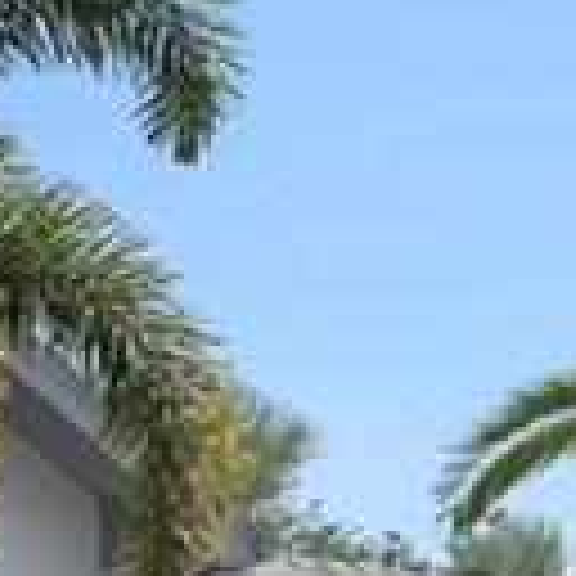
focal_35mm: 190
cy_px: 1132
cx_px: 112
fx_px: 3577
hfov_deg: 9.2
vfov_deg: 8.7
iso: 2000
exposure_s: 1/2000
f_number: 11
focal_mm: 28
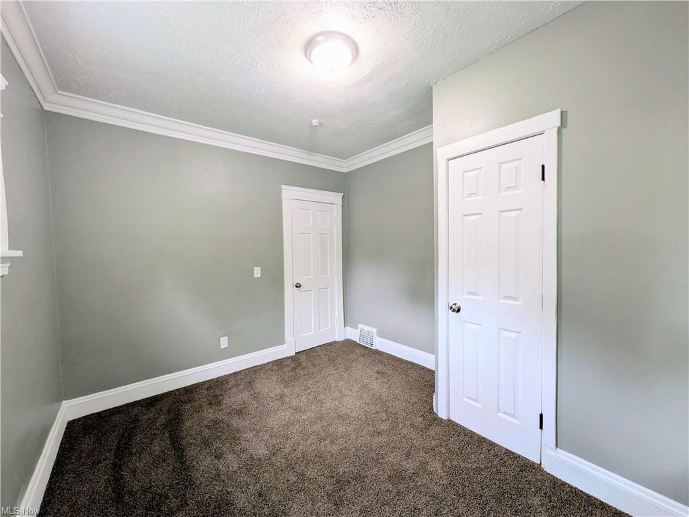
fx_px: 279
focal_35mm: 14
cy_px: 258
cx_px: 344
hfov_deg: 102.1
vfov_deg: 85.7
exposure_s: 1/24
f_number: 2.2
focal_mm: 1.85
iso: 84
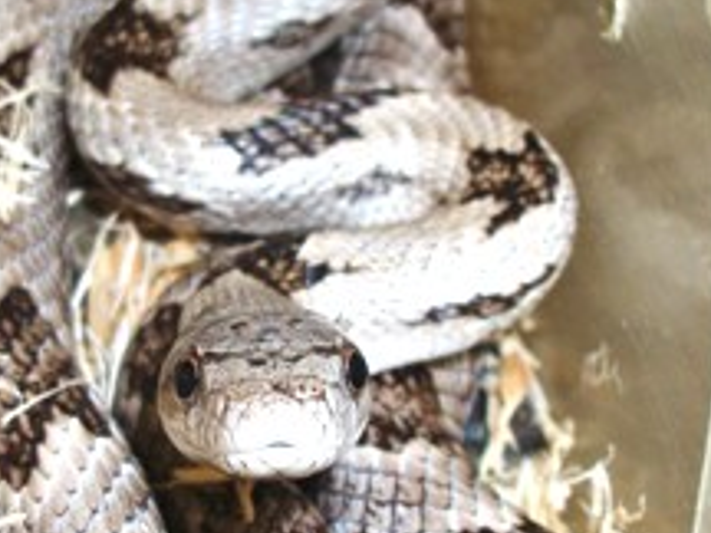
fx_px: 1828
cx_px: 188
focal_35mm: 89
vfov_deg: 16.6
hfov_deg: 21.8
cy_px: 352
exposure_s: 1/60
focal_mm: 5.7
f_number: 2.9
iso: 80
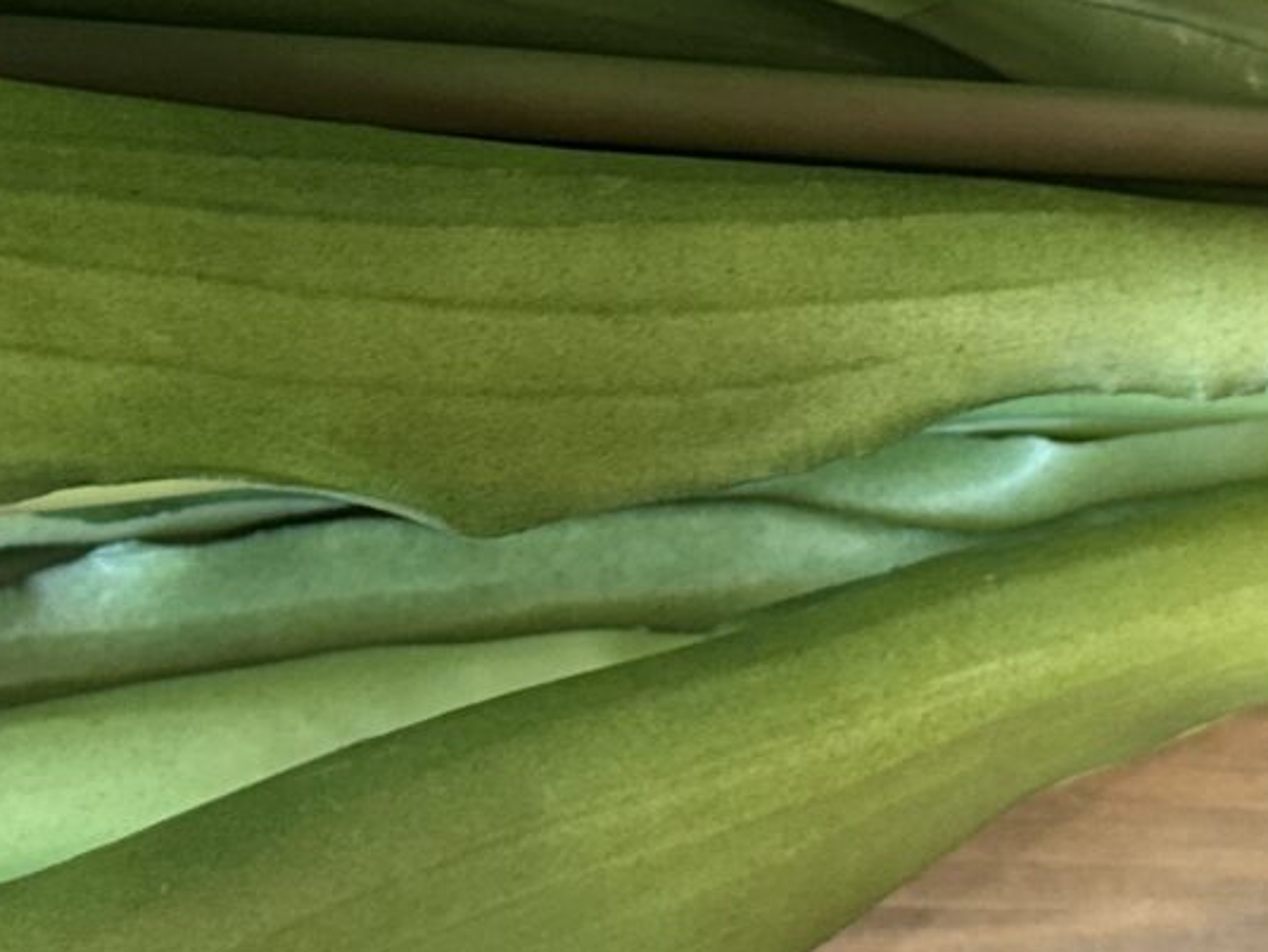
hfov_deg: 17.1
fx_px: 4214
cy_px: 131
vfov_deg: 12.8
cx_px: 579
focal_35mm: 115
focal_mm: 6.76
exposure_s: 1/50
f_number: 1.78
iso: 250
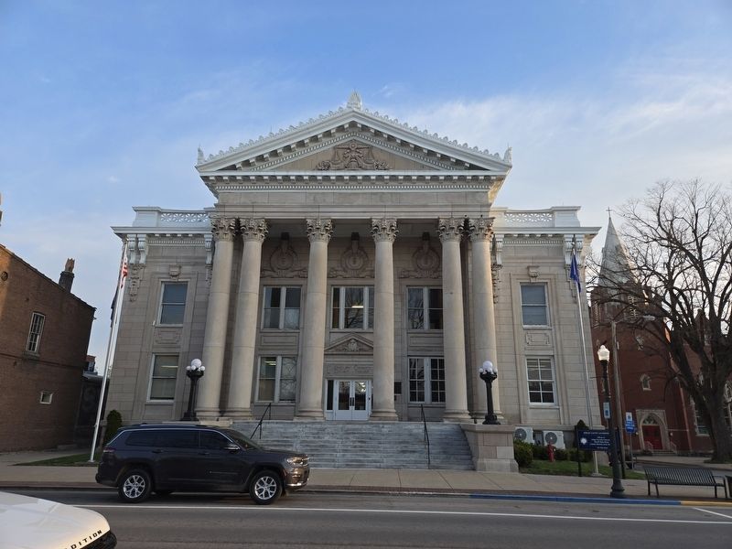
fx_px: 486
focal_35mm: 23
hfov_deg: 73.9
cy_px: 274
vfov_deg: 58.9
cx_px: 366
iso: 25
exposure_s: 1/334
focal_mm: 5.4
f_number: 1.8
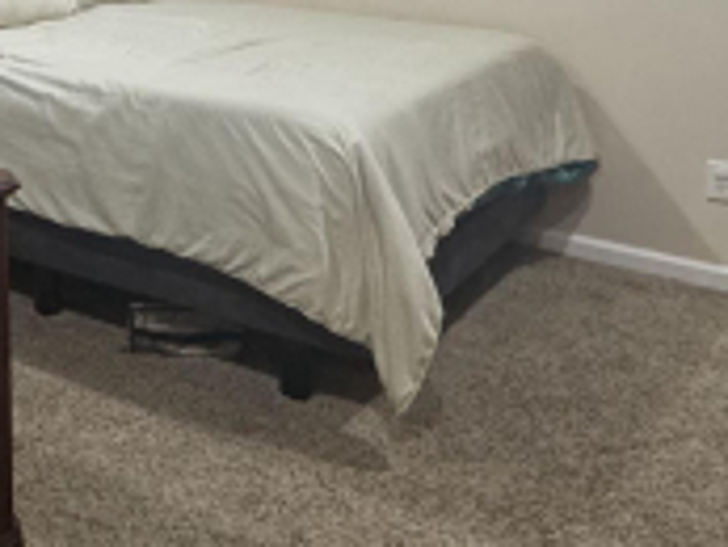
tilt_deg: -2.1
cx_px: -69
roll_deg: +2.4
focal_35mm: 54
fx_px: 1136
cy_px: -93
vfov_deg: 24.7
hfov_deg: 31.6
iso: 320
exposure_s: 1/60
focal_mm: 2.22
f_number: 2.2
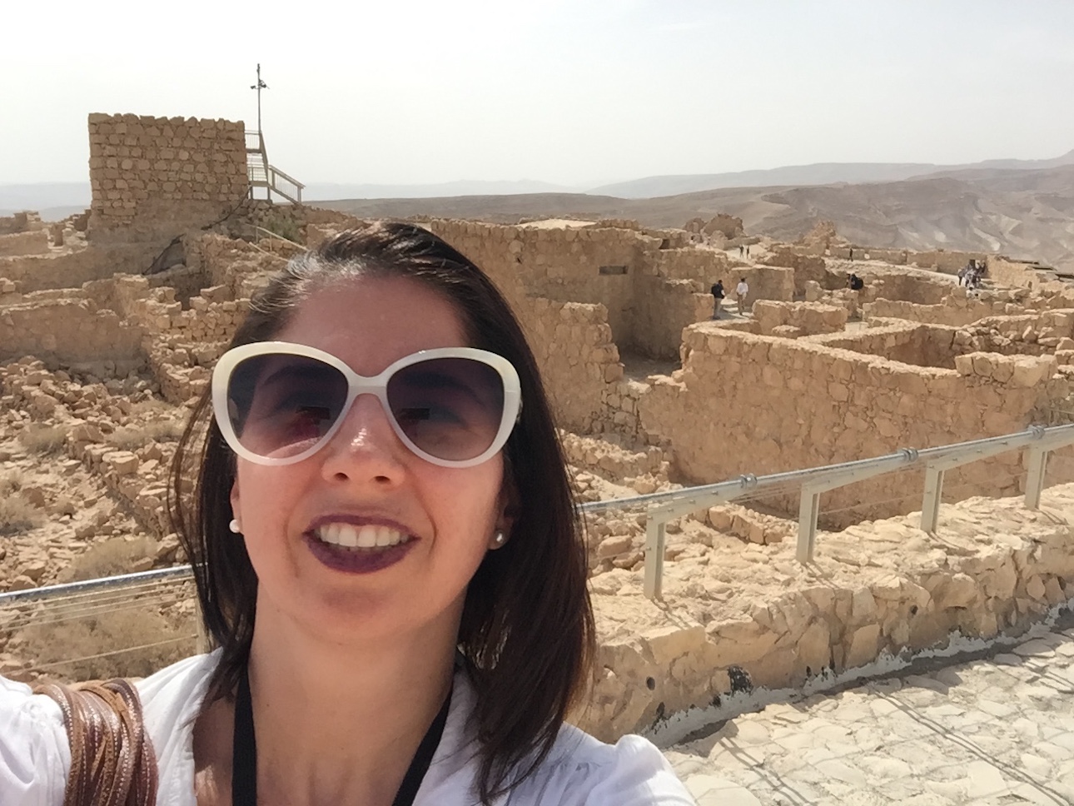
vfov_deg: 45.5
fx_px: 962
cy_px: 403
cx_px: 537
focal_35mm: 31
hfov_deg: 58.3
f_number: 2.2
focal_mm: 2.65
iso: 32
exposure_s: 1/1522
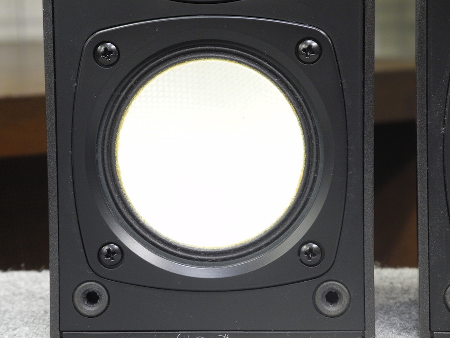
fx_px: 1989
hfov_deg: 12.9
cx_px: 225
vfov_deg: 9.7
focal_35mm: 153
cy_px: 169
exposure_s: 1/8.3
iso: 400
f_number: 5
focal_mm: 32.6
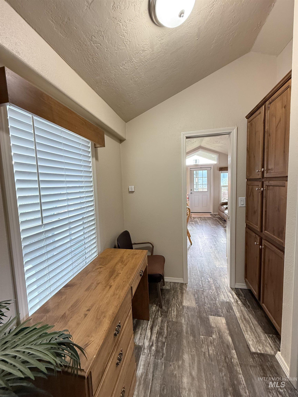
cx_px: 149
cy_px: 198
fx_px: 161
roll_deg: +1.6
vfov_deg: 102.1
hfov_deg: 85.7
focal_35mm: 14
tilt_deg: -4.4
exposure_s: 1/60
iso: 400
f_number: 2.2
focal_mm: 2.22
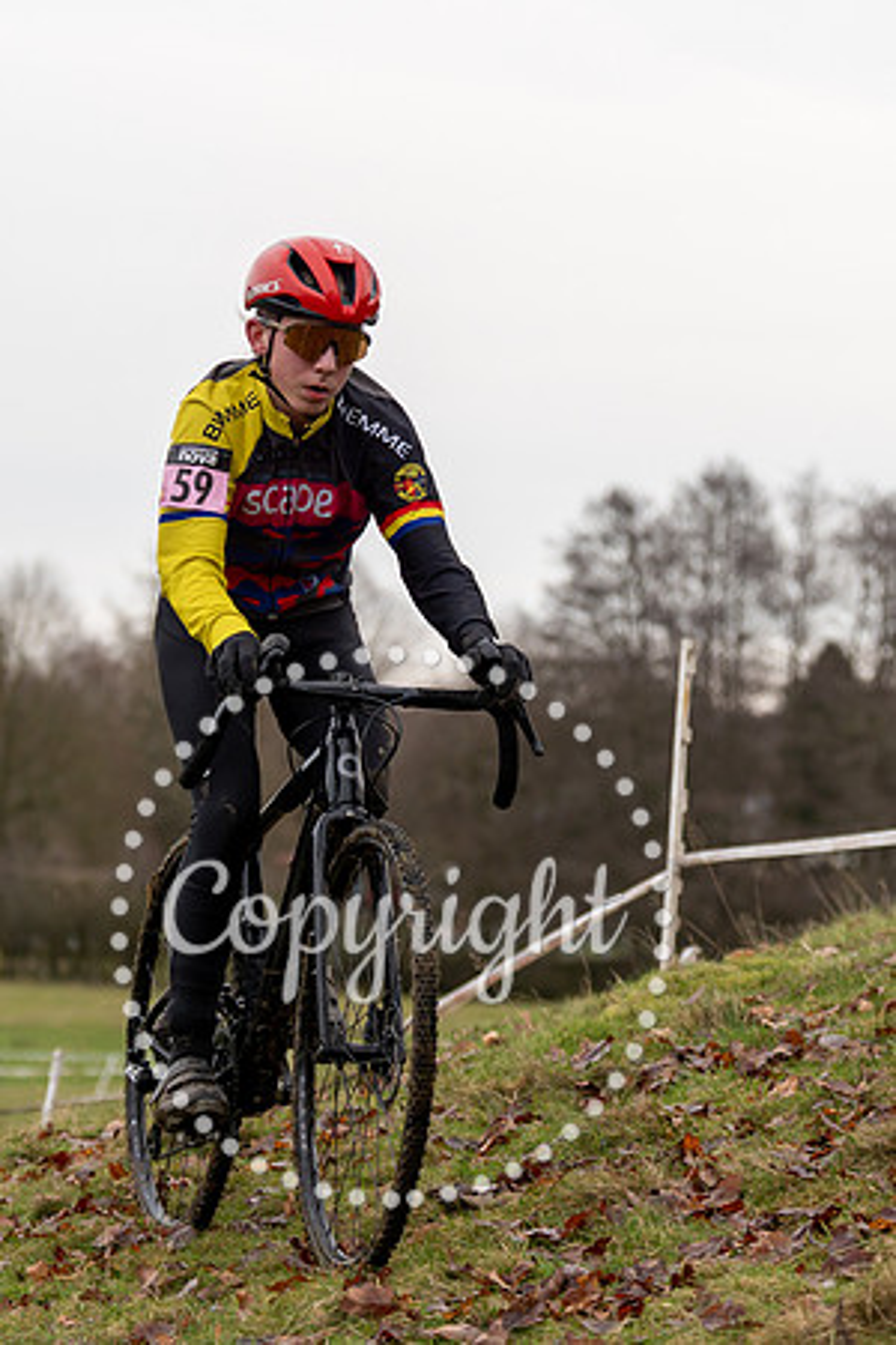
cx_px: 228
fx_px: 5386
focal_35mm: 144
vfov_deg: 14.2
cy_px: 421
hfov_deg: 9.5
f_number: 3.2
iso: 160
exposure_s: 1/1000
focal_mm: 70
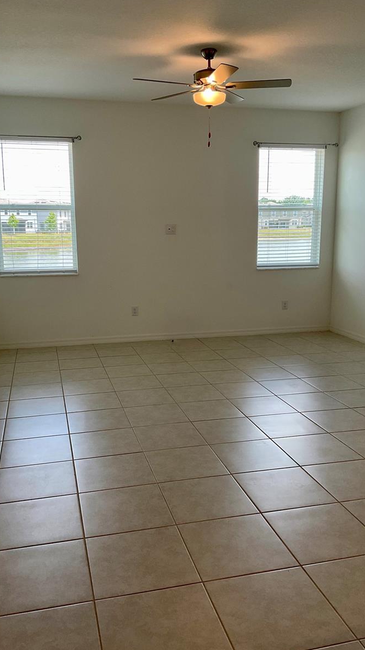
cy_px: 325
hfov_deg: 36.7
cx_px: 178
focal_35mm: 32
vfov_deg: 61.0
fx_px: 551
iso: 32
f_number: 1.8
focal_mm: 3
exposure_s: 1/120
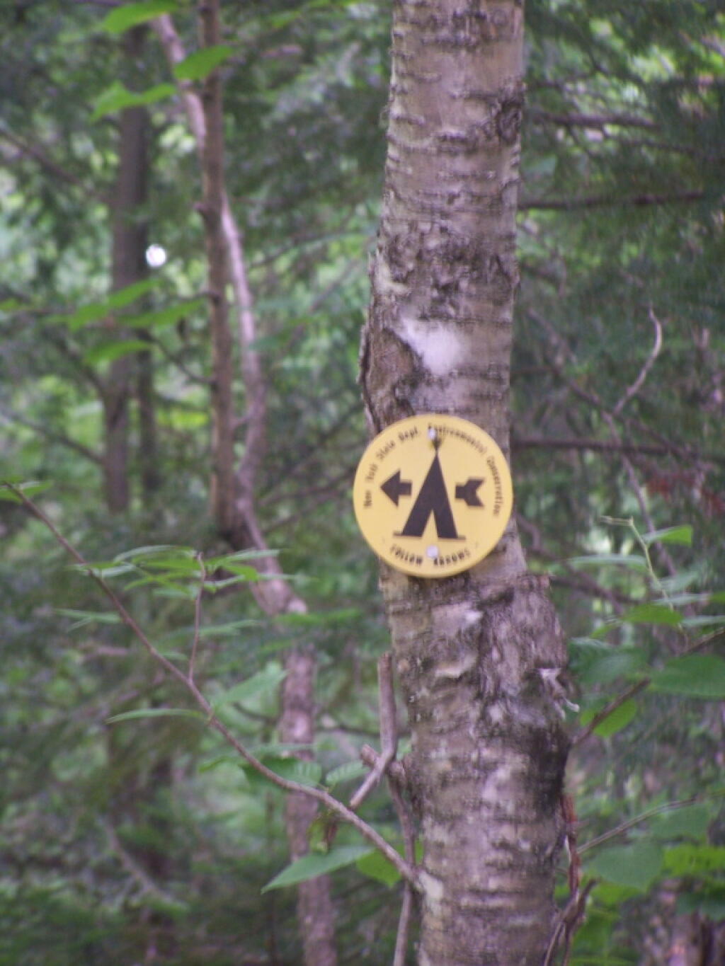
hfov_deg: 5.2
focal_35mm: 288
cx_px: 362
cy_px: 483
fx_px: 8041
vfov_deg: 6.9
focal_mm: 47.7
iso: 140
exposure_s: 1/20
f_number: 3.6
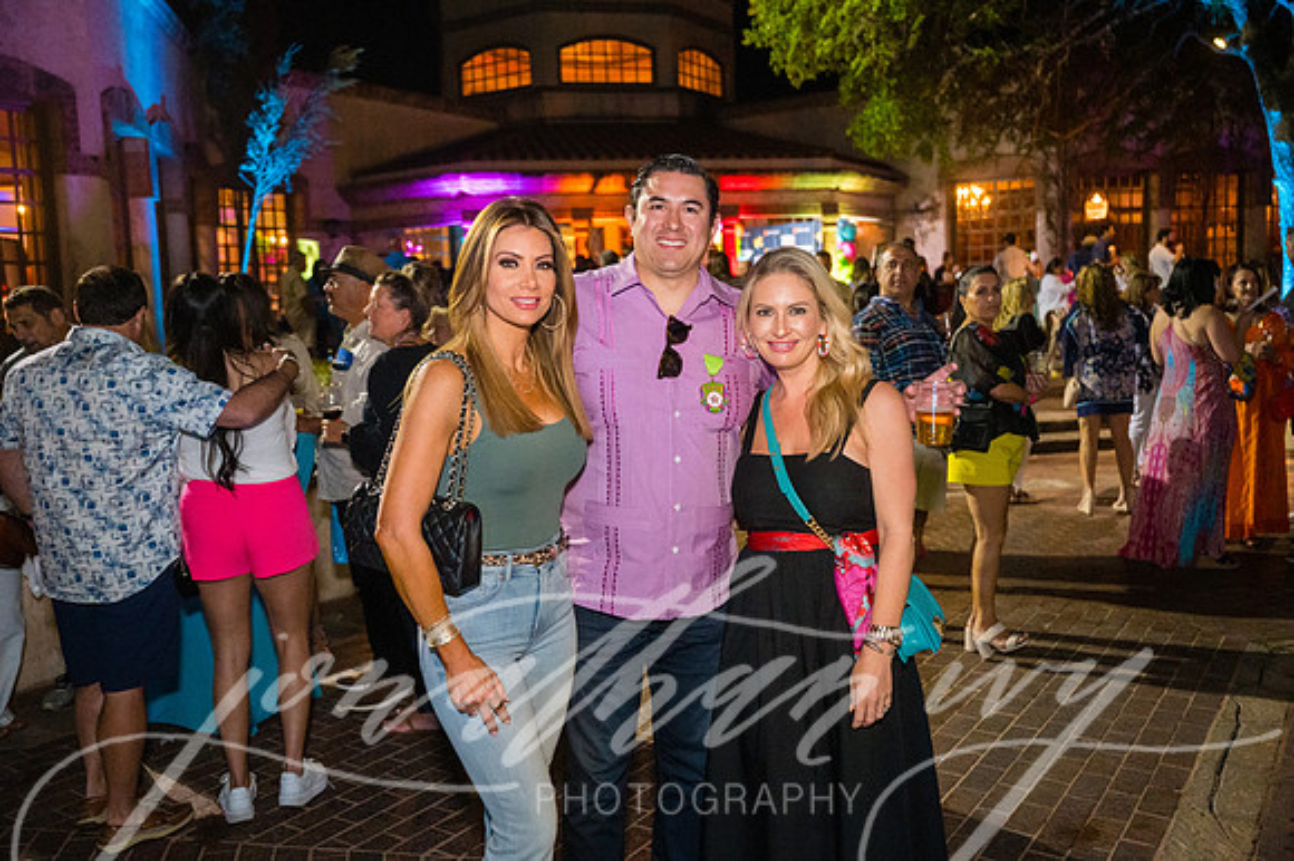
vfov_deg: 42.3
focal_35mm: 31
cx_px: 647
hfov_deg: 60.3
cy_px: 430
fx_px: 1114
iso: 8000
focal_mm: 31
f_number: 2.8
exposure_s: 1/200
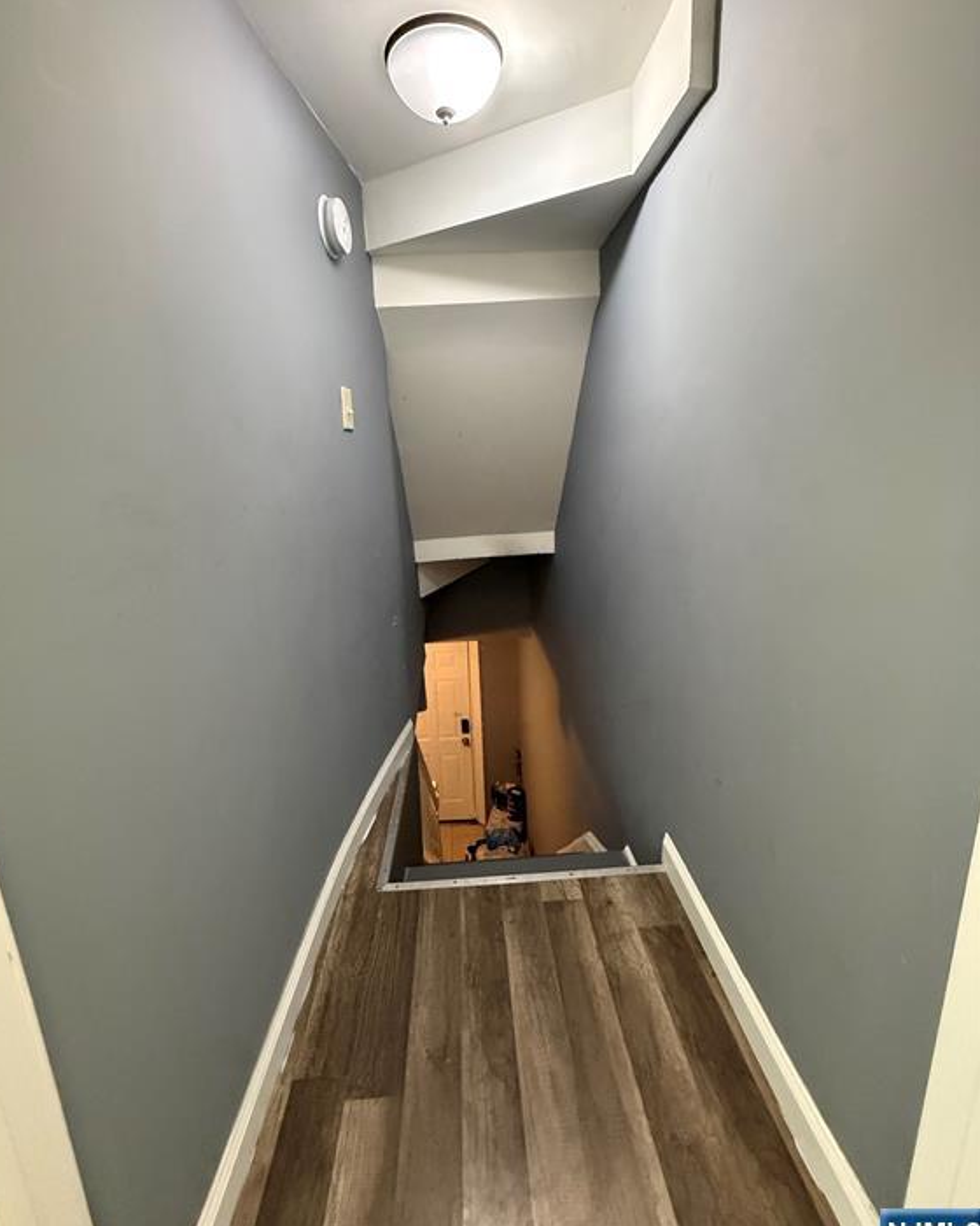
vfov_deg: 96.7
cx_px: 481
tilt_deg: -12.8
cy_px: 585
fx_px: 544
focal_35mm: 15
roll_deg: +1.4
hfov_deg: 84.0
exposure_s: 1/60
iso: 1000
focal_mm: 2.22
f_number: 2.2
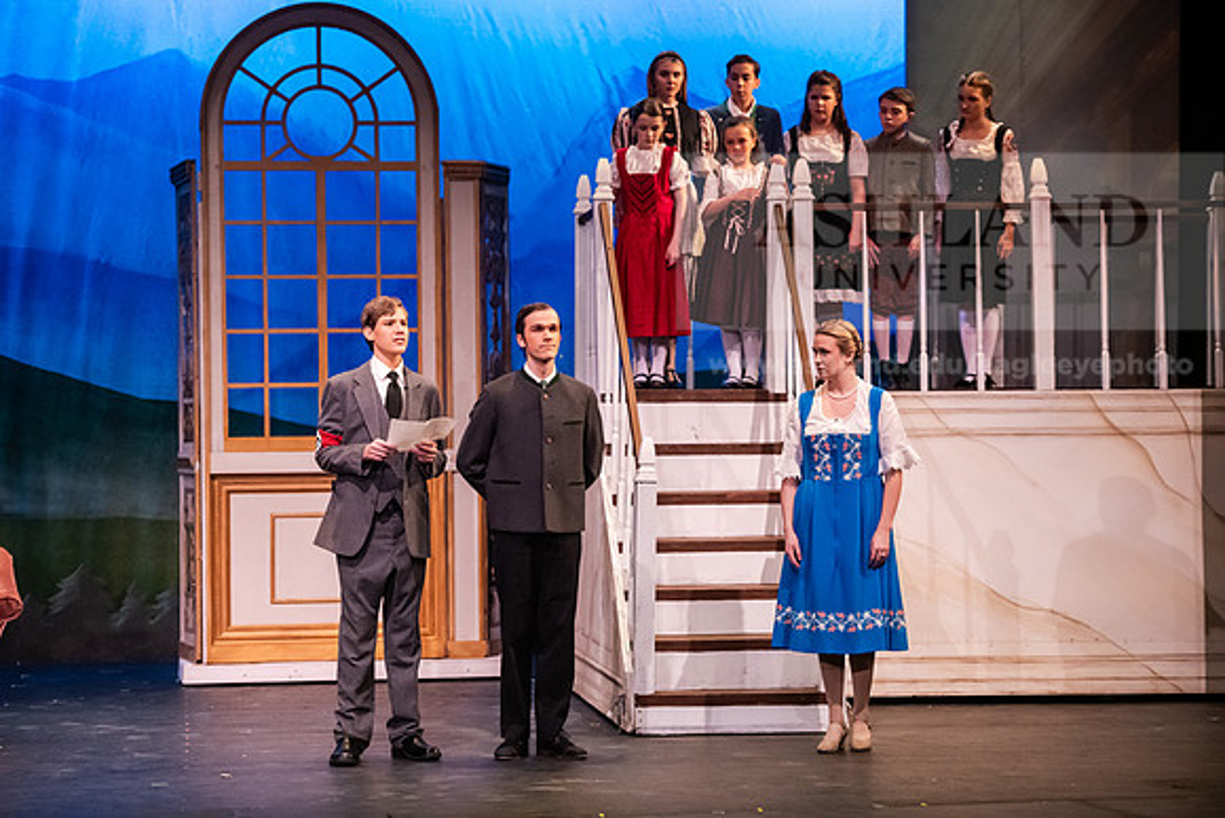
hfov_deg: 20.0
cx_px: 612
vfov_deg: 13.4
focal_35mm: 102
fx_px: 3471
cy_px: 409
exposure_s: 1/250
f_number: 3.2
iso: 4000
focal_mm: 102
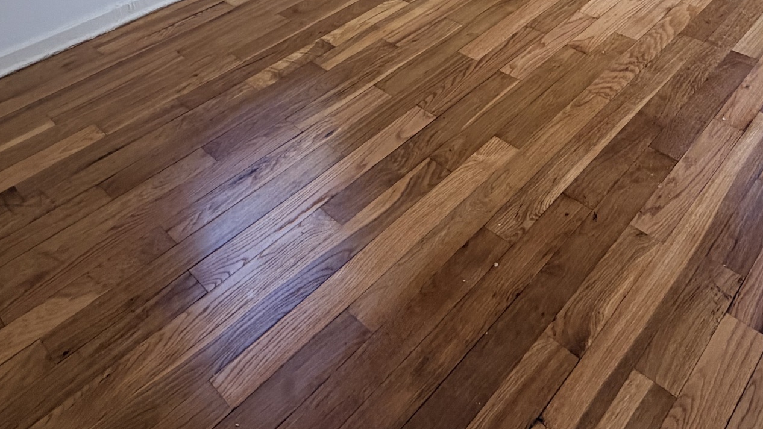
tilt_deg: -12.5
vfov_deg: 24.6
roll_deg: +3.3
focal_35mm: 37
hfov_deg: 53.7
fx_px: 749
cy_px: -218
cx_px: 448
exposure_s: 1/121
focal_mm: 2.22
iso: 100
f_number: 2.2
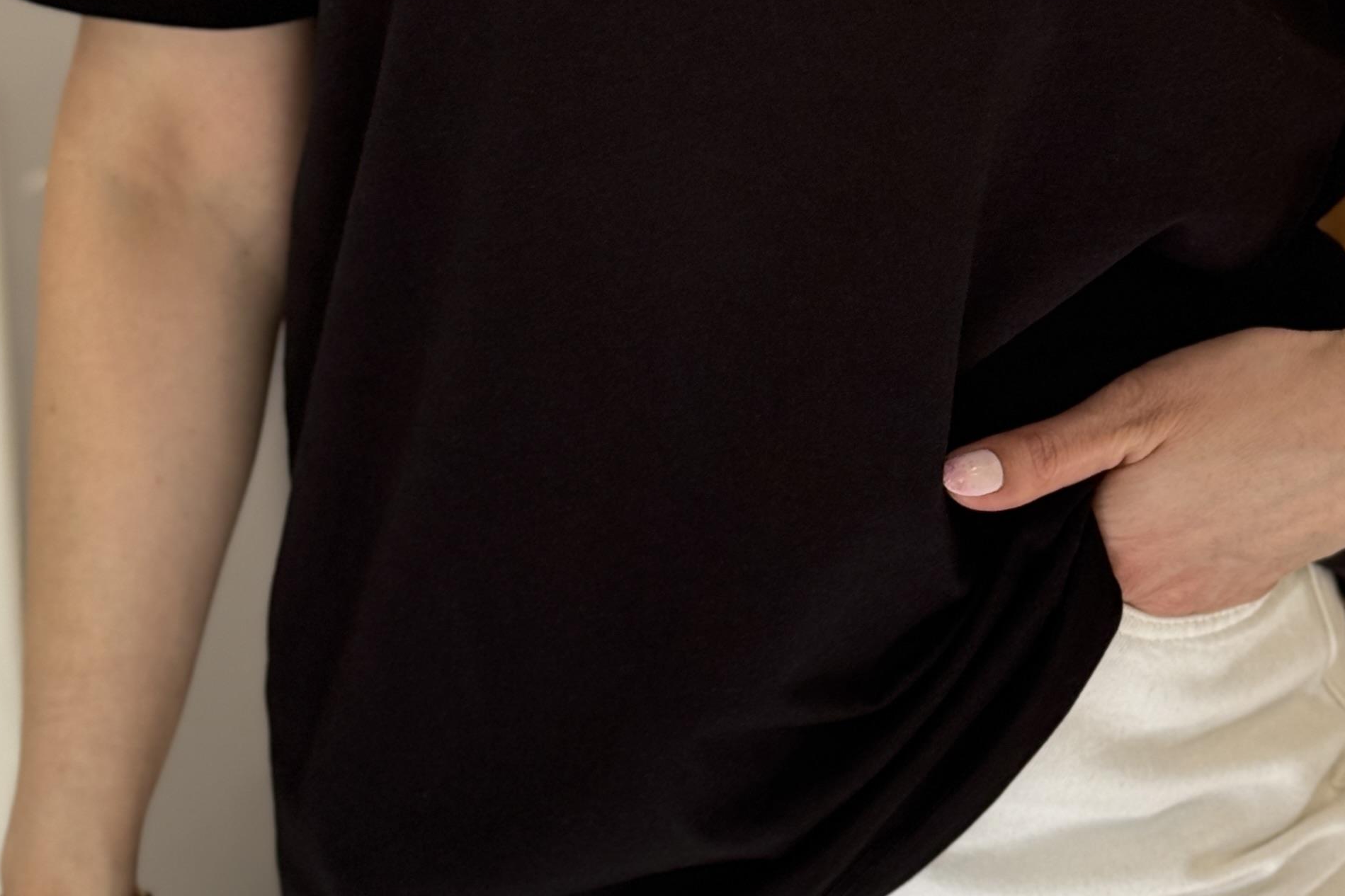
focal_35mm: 106
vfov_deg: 12.8
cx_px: 801
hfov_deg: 19.3
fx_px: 3960
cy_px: 1
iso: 200
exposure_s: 1/158
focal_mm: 6.76
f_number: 1.78
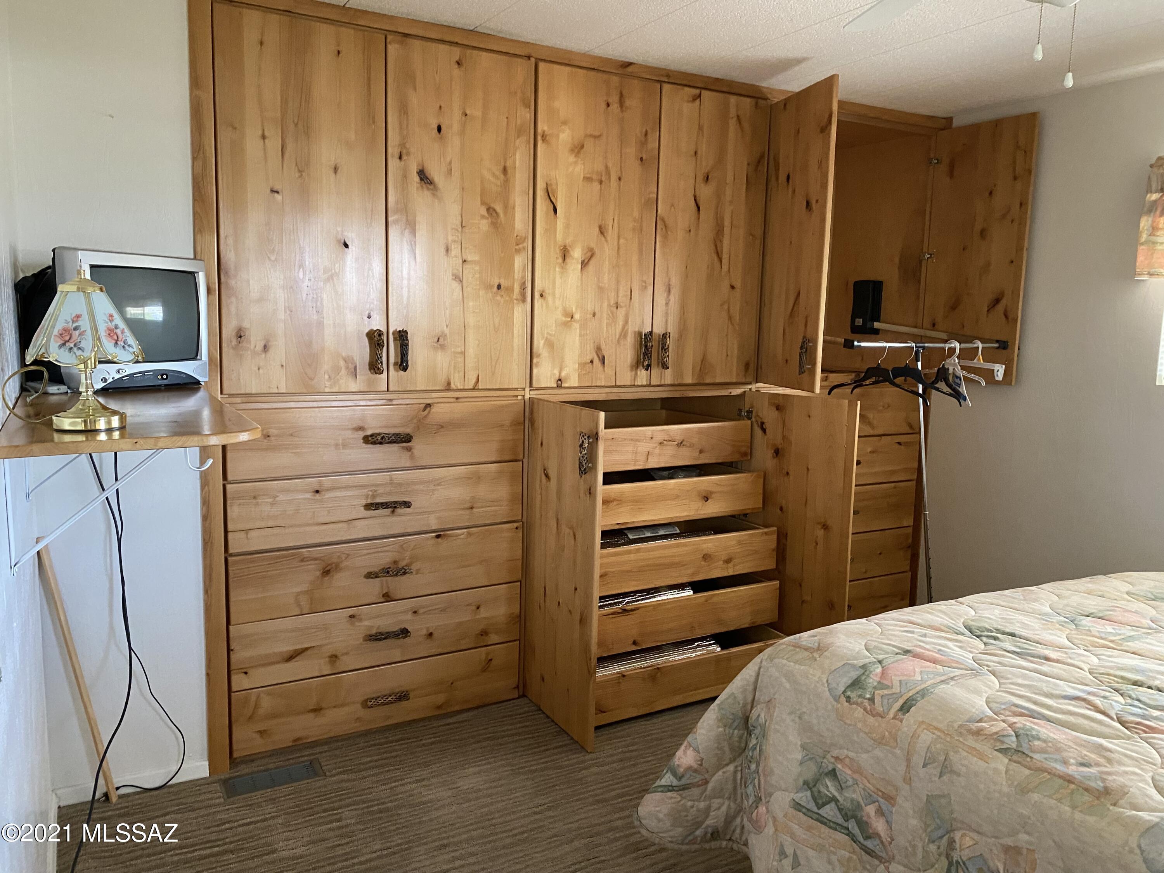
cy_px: 436
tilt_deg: -9.2
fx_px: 874
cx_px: 582
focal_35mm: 26
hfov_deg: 67.3
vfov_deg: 53.1
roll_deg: -0.3
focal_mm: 4.25
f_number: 1.8
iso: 400
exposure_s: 1/60
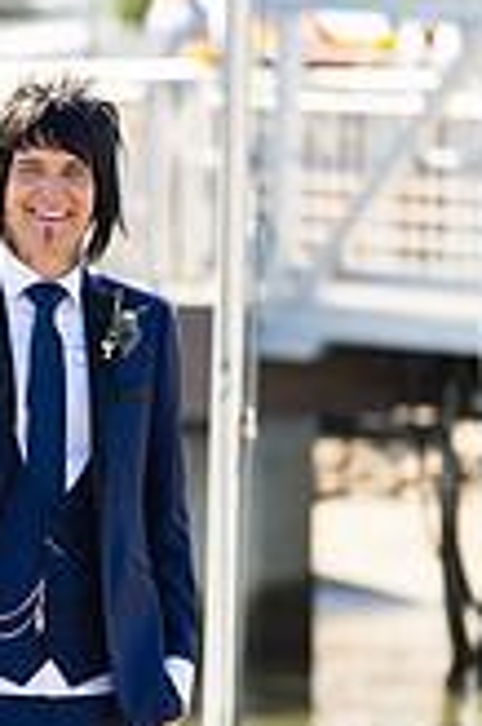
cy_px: 478
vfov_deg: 5.7
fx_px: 7245
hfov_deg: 3.8
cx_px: -168
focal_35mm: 360
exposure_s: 1/1250
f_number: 2.8
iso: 200
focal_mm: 131
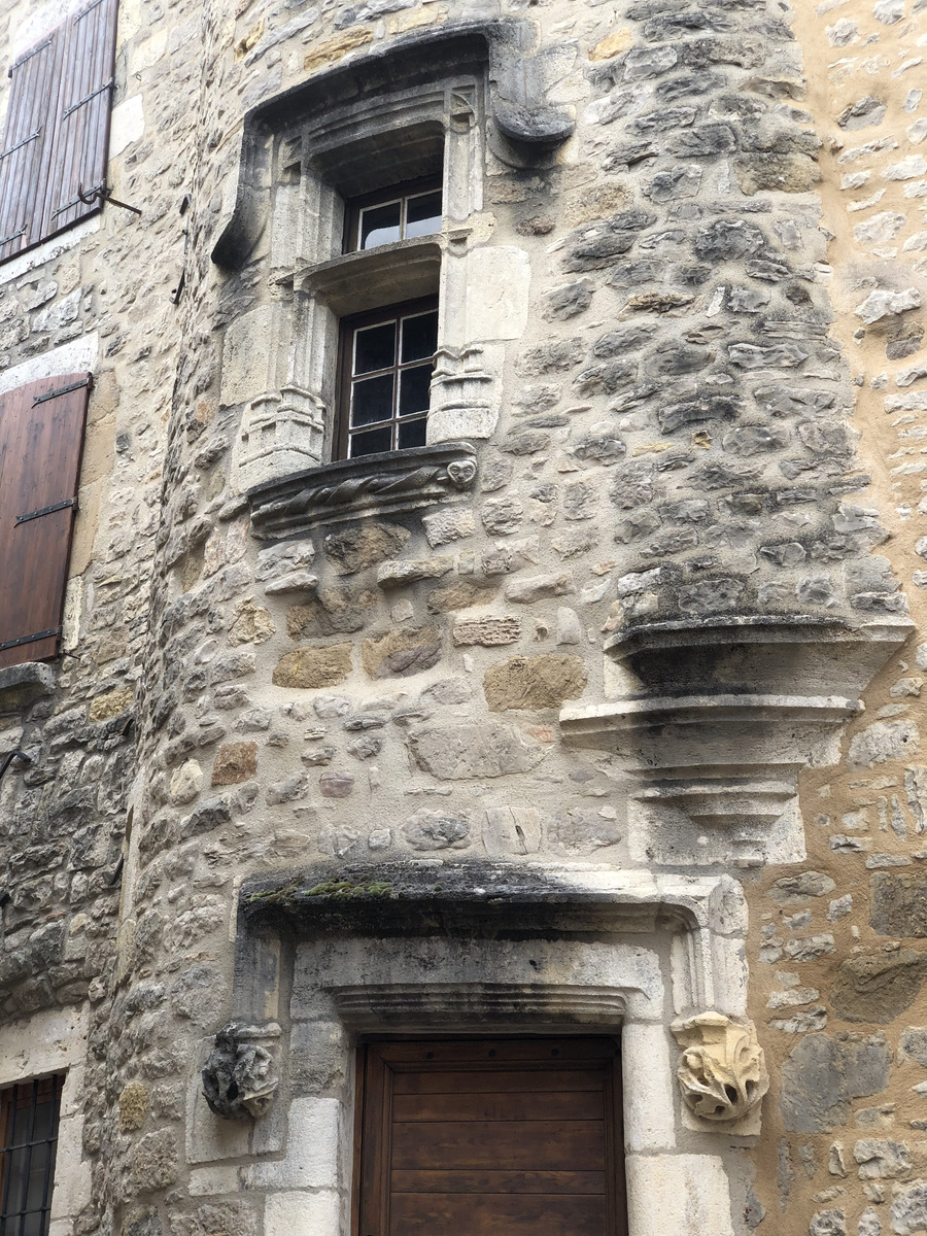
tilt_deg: +24.1
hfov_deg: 28.0
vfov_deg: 36.8
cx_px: 464
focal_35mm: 52
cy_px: 618
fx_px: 1857
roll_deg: +0.3
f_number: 2.4
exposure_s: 1/178
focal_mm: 6
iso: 16
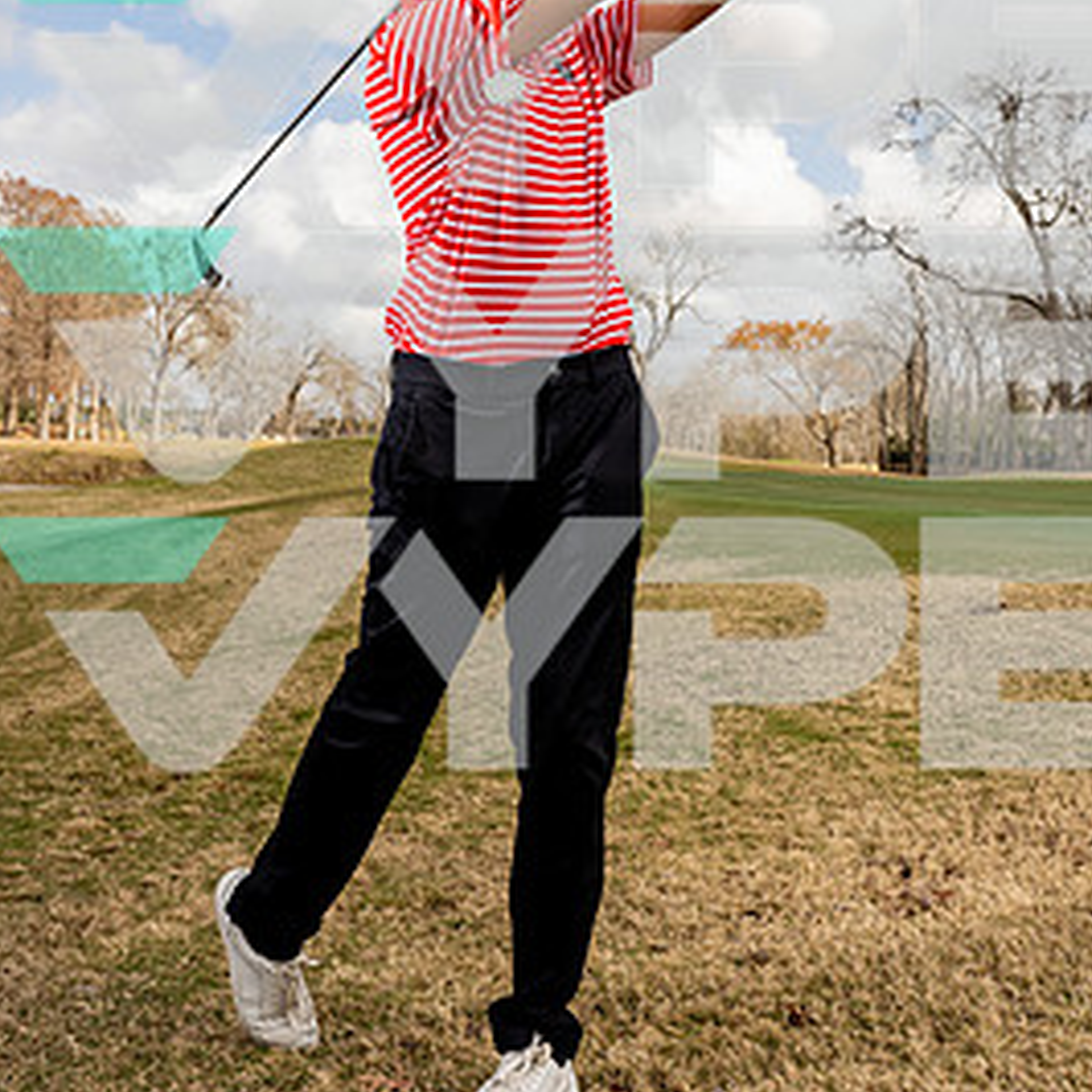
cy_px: 357
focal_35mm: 46
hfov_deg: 36.8
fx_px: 1642
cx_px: 595
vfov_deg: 36.4
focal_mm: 32
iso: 100
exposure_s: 1/250
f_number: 8
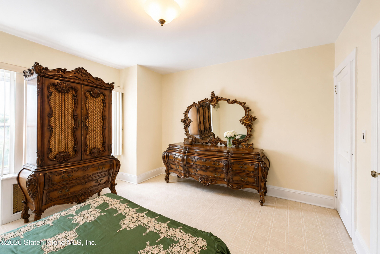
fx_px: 158
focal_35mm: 15
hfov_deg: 100.4
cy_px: 127
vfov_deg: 77.3
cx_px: 190
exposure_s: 1/60
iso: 2000
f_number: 6.4
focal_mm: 10
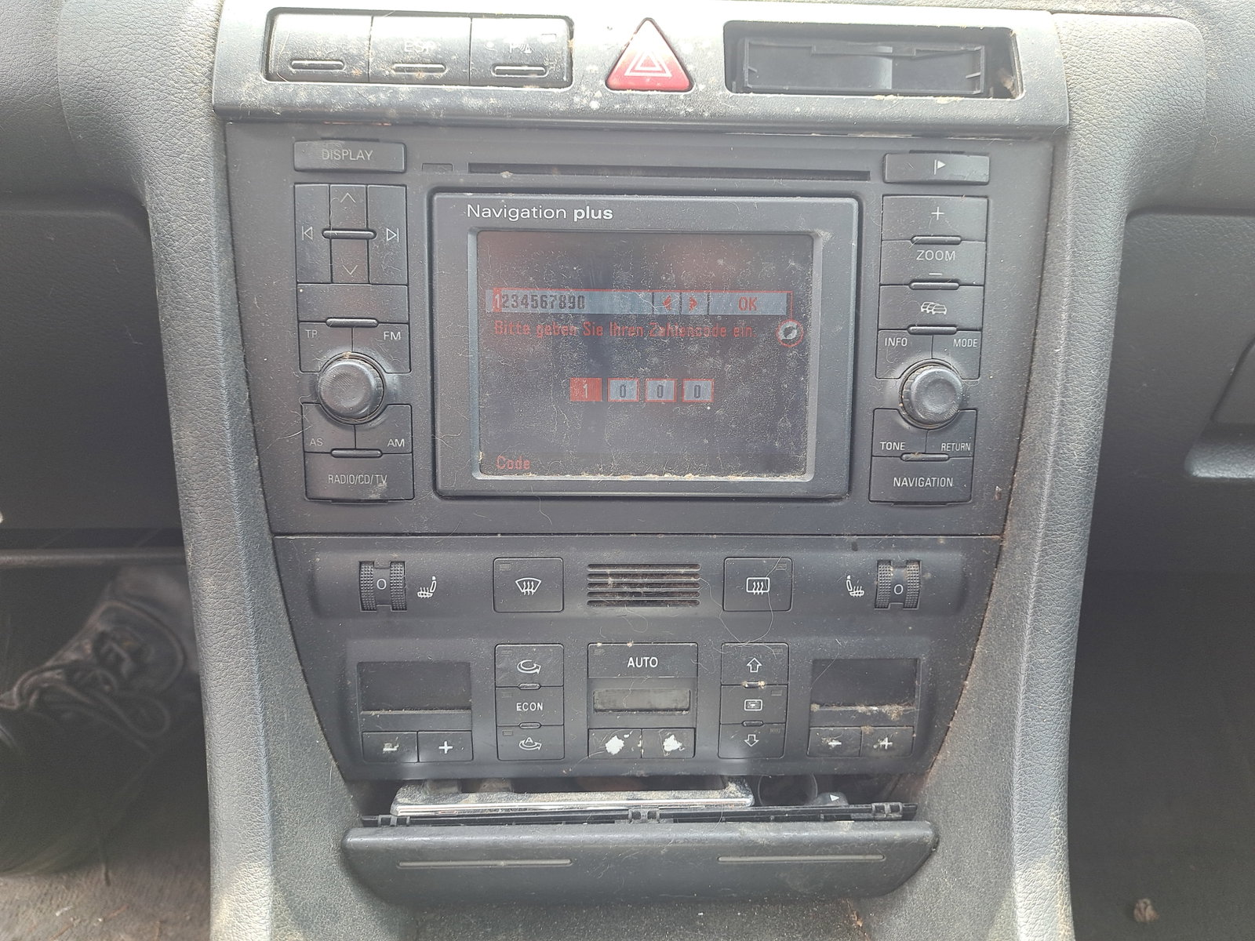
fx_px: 870
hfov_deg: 71.6
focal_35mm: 24
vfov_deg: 56.8
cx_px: 628
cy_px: 470
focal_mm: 5.23
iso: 50
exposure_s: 1/50
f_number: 1.8
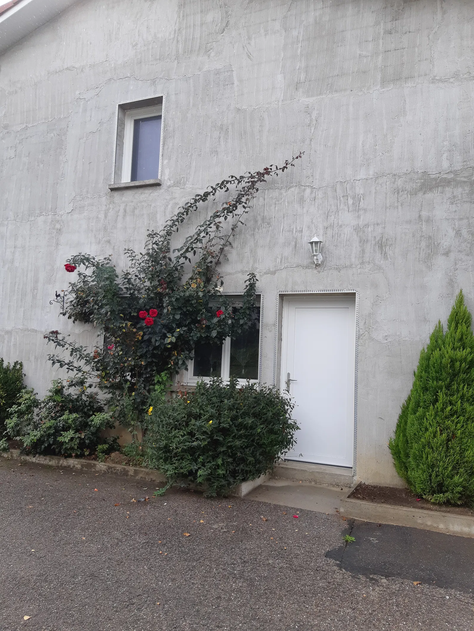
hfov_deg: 53.1
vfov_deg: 67.3
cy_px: 316
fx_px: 475
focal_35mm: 26
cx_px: 237
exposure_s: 1/682
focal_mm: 3.93
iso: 40
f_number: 1.7
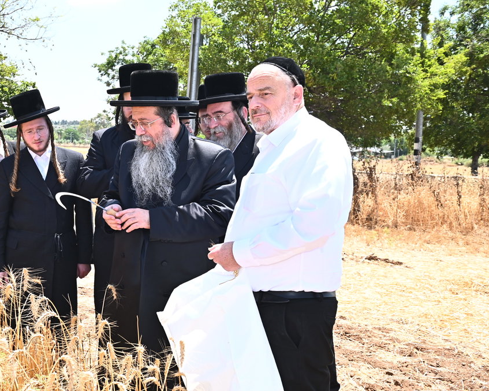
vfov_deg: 33.4
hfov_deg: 39.5
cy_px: 212
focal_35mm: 45
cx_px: 95
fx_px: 651
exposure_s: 1/200
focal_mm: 29
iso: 160
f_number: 6.3
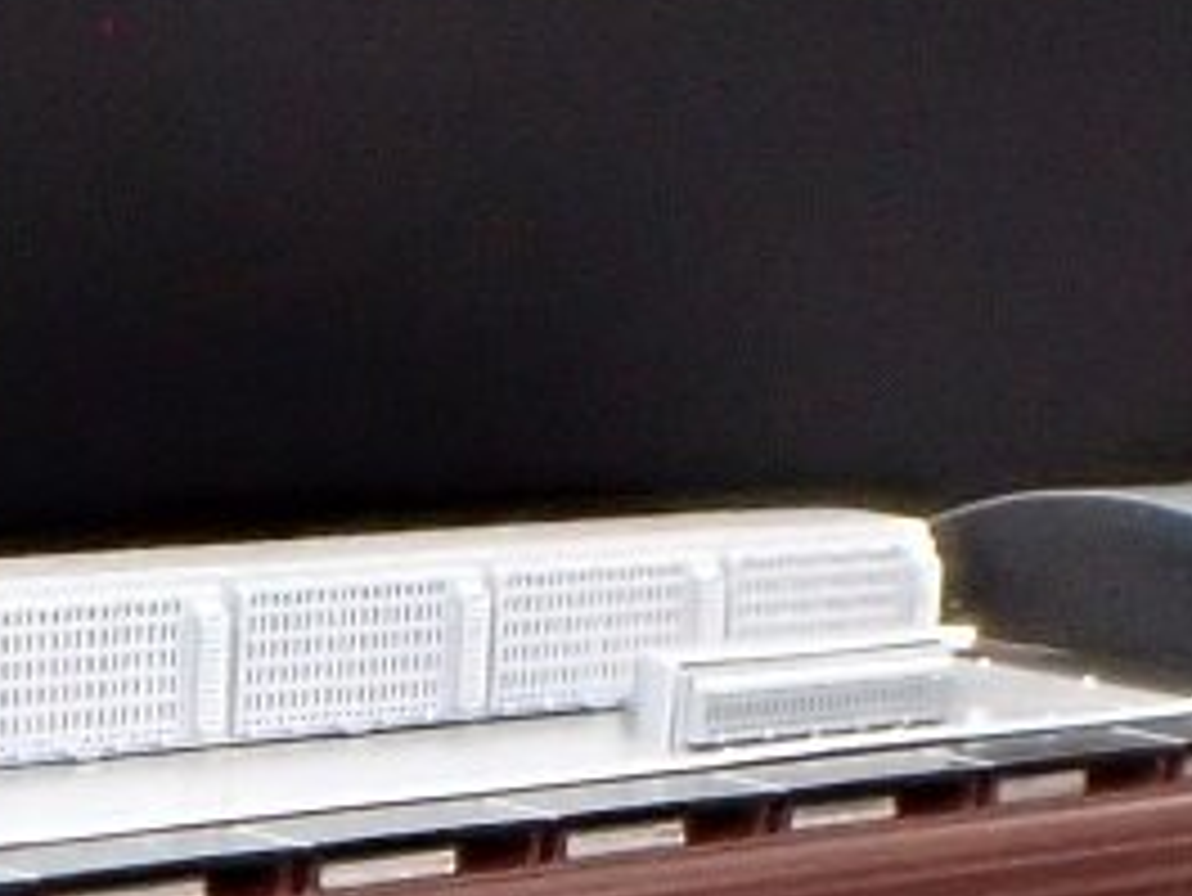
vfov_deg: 10.4
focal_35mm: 136
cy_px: 1526
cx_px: -103
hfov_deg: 14.2
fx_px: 4685
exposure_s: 1/30
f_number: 3.2
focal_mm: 5.4
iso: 1000
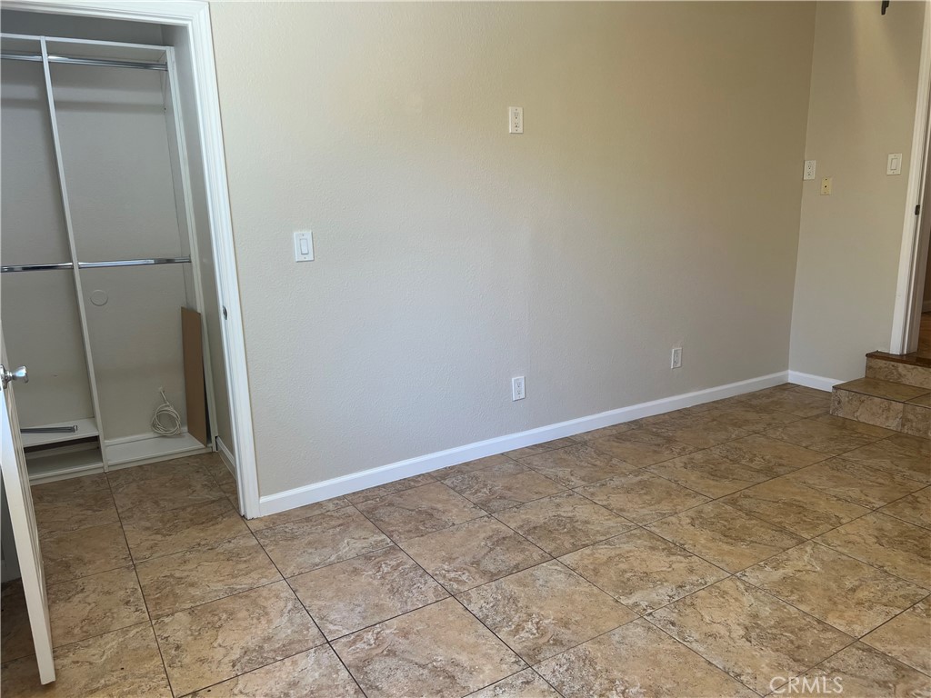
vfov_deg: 53.1
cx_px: 466
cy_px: 349
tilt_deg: -13.4
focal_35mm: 26
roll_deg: +2.2
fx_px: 699
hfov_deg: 67.3
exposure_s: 1/120
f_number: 1.5
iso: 64
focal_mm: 5.7
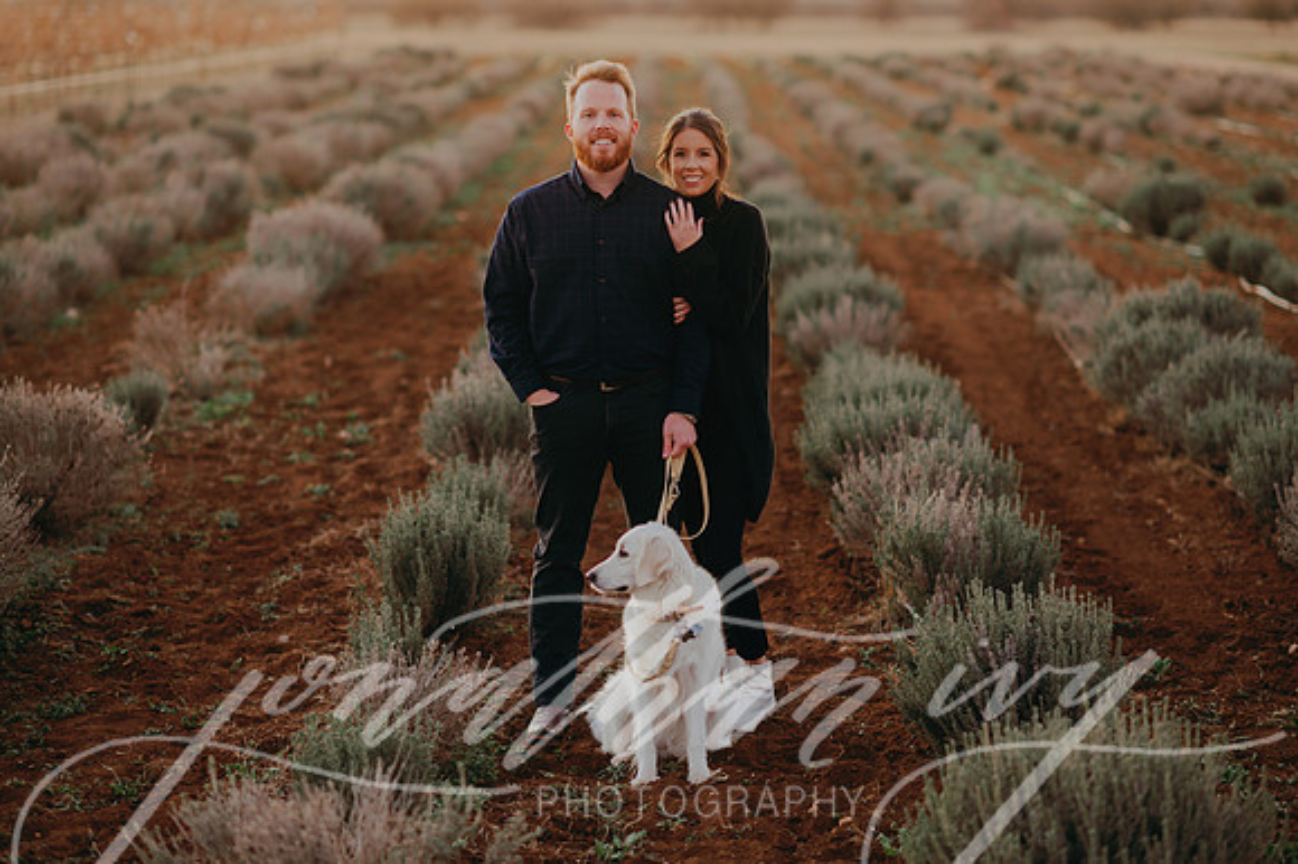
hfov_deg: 22.9
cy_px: 412
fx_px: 3204
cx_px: 632
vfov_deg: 15.4
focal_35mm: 89
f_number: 2
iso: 640
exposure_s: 1/250
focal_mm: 85
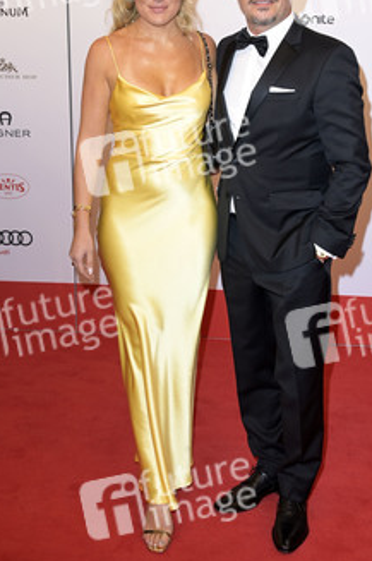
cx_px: 218
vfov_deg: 40.3
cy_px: 242
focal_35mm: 49
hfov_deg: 27.4
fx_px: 762
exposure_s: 1/250
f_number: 6.3
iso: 400
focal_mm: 40
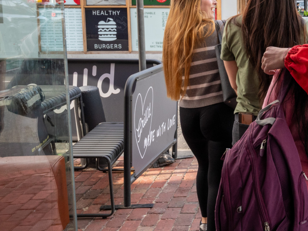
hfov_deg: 26.8
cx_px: 333
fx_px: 596
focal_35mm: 67
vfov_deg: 21.9
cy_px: 83
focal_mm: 29
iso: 1000
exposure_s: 1/200
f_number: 9
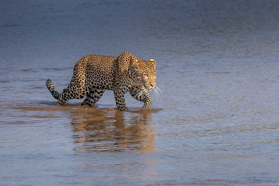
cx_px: 140
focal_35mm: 600
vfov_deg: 2.3
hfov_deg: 3.4
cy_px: 93
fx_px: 4649
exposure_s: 1/640
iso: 125
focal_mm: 400
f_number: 4.5
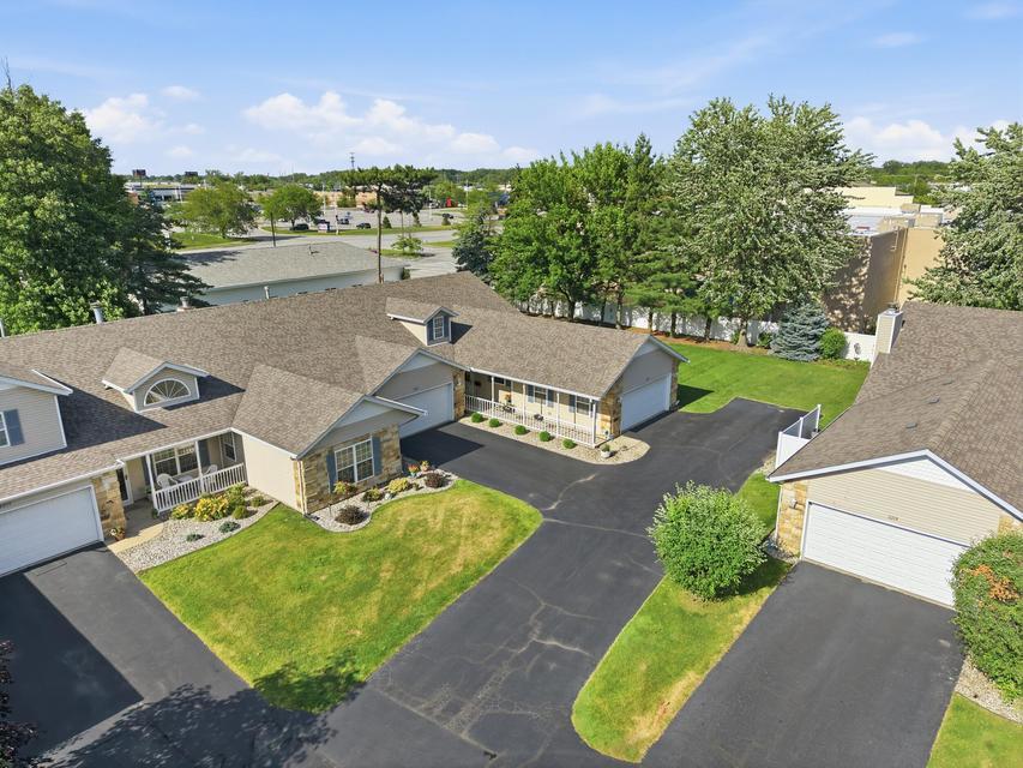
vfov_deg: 56.8
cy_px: 384
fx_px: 709
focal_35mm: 24
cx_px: 512
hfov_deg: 71.6
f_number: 1.8
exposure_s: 1/8000
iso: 400
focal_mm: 8.7
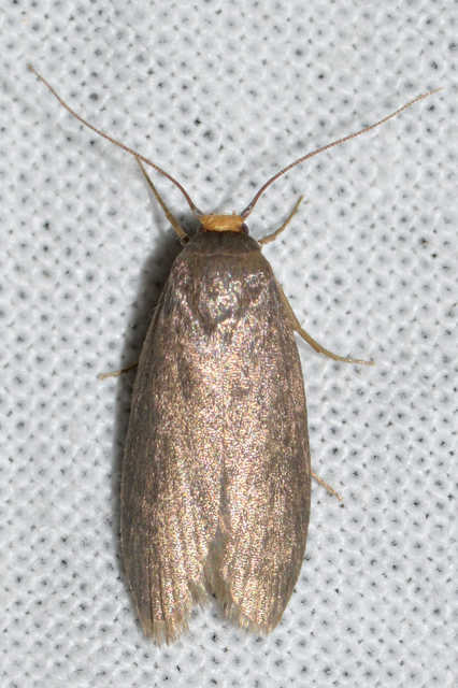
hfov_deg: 9.1
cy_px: 344
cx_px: 229
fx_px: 2865
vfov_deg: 13.7
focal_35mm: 150
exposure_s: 1/200
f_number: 20
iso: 100
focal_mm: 100
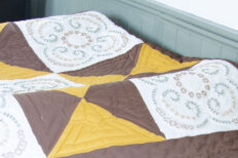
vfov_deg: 11.1
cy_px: 235
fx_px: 786
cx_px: 83
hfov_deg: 17.2
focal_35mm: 119
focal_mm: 24
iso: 800
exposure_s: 1/60
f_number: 3.5
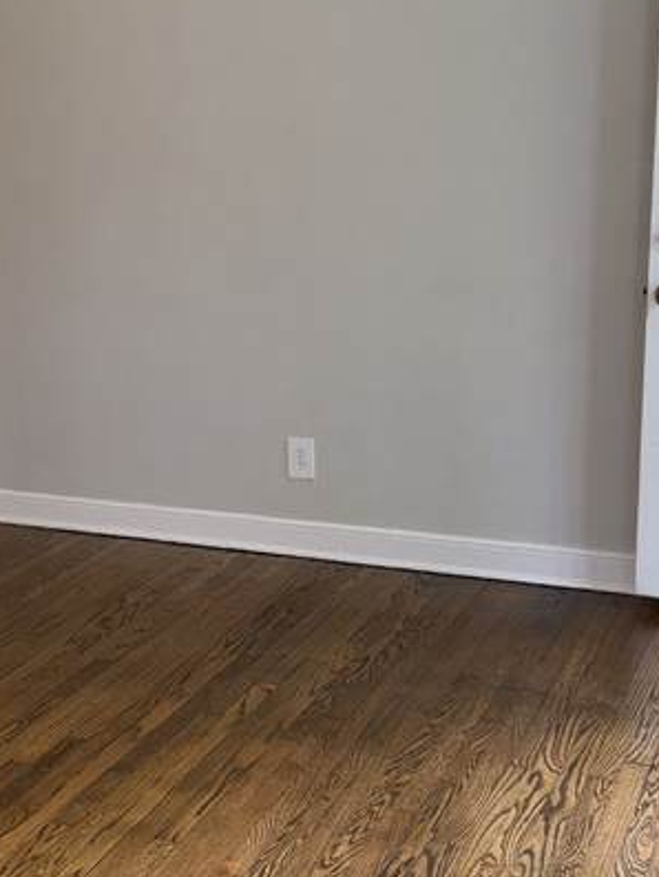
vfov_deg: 33.2
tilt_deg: -13.1
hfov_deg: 25.1
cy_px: 435
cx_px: 208
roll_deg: +2.2
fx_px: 1471
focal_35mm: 58
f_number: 1.78
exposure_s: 1/120
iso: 160
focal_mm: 6.76
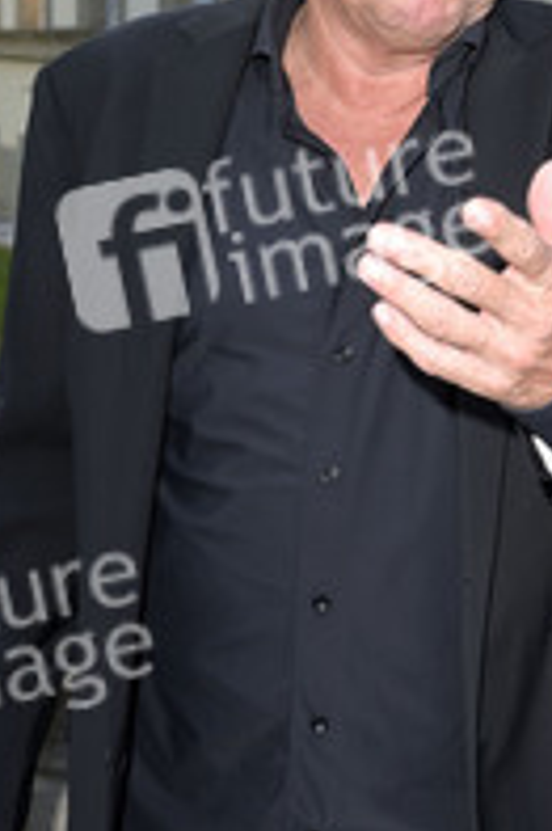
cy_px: 443
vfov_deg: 26.3
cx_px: 396
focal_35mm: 77
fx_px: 1774
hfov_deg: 17.6
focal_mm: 38
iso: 1000
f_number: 5.6
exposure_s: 1/200
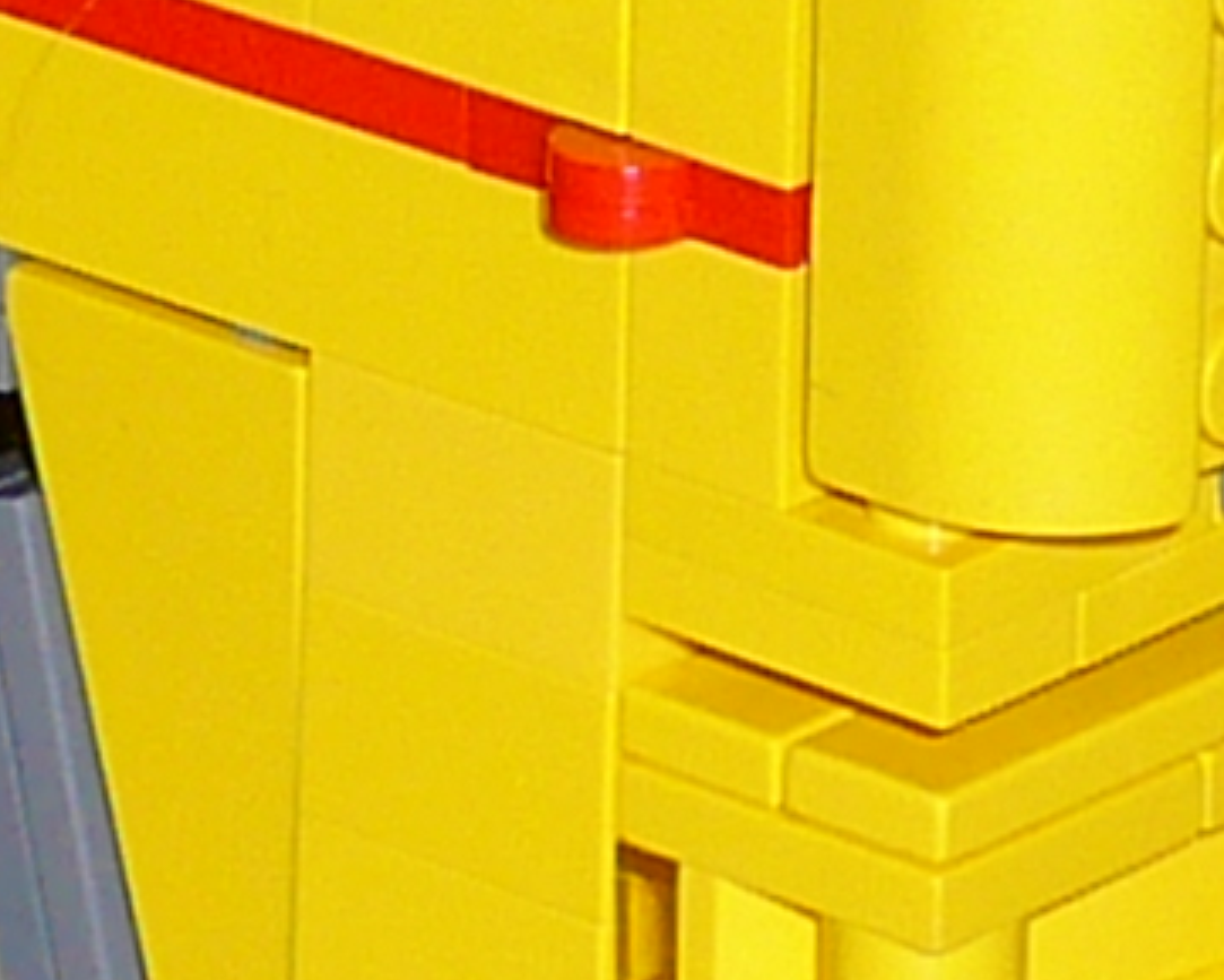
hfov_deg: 5.3
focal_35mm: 360
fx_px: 13045
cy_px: -871
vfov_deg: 4.3
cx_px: -403
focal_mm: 7.8
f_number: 3.4
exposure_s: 1/30
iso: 100
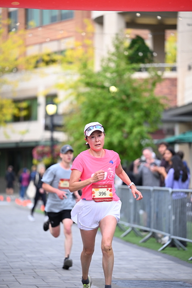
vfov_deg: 14.1
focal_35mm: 145
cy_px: 144
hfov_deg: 9.5
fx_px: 1159
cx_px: 96
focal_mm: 145
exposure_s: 1/1600
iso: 1000
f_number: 2.8
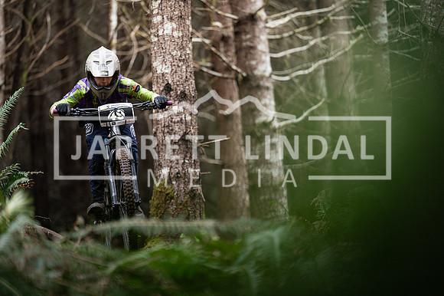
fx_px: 2465
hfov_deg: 10.3
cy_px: 148
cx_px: 222
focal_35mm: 200
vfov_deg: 6.9
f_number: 2.8
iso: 1000
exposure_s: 1/1000
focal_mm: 200
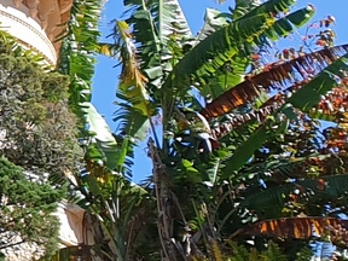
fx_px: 1830
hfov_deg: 8.3
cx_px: -848
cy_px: -58
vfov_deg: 8.1
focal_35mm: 182
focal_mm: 4.3
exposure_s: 1/750
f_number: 2.4
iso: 50
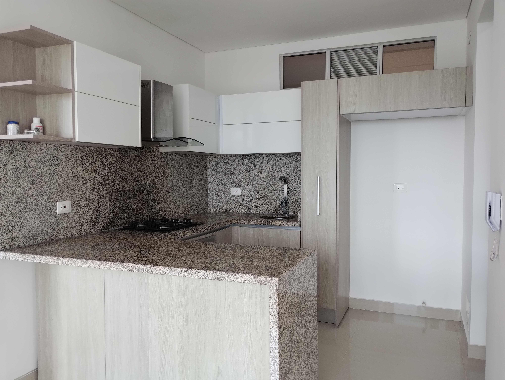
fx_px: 409
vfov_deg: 49.9
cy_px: 190
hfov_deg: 63.4
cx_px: 252
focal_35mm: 28
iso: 169
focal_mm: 4.27
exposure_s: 1/60
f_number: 1.8
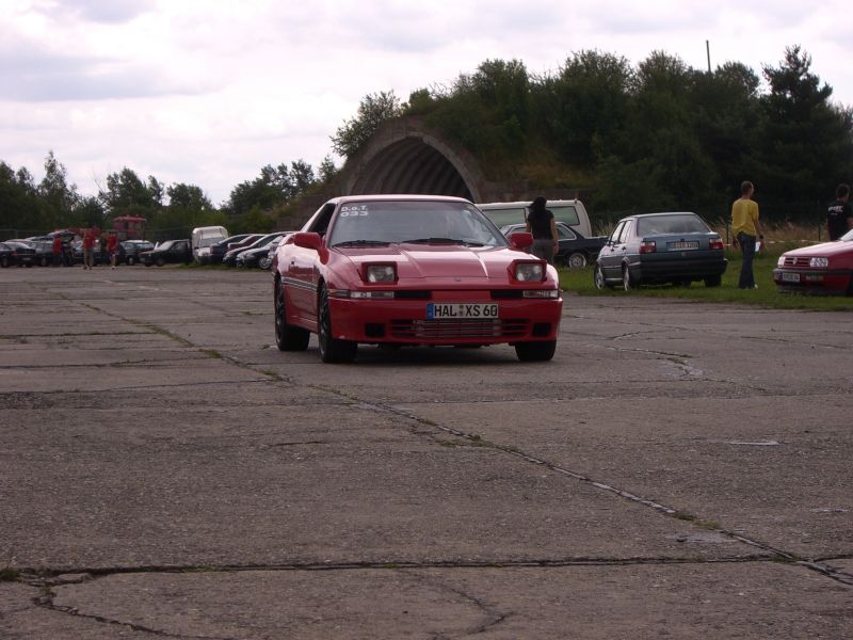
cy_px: 320
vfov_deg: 13.0
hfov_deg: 17.3
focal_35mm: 114
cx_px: 426
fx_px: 2809
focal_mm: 18.6
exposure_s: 1/320
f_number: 5.2
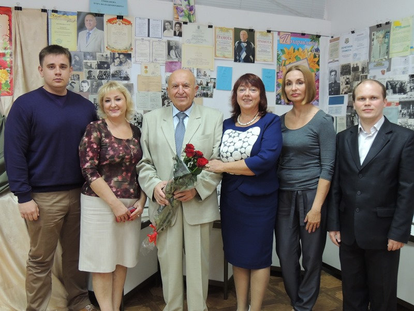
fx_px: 419
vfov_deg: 40.7
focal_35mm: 35
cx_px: 207
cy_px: 156
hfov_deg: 52.6
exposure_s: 1/15
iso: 400
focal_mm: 6.2
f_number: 3.3
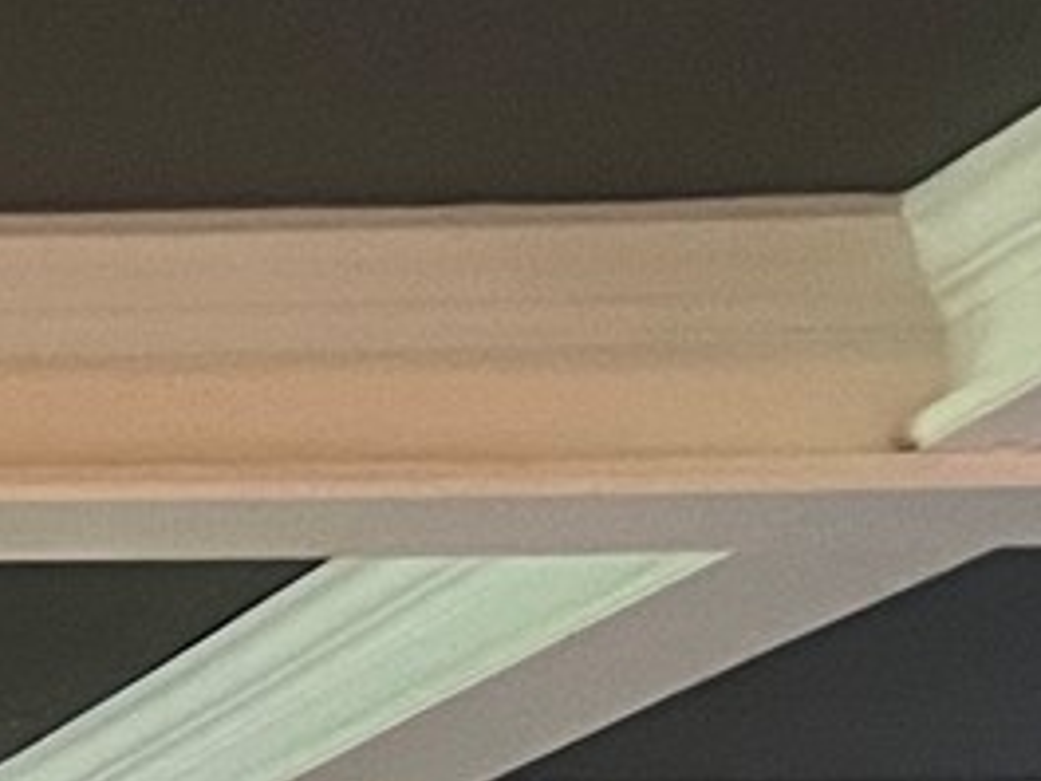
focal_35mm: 189
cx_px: -1719
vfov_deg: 7.0
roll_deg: +0.0
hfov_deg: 9.1
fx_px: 5684
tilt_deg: -6.4
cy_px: 2426
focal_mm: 5.7
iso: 500
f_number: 1.5
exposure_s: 1/40
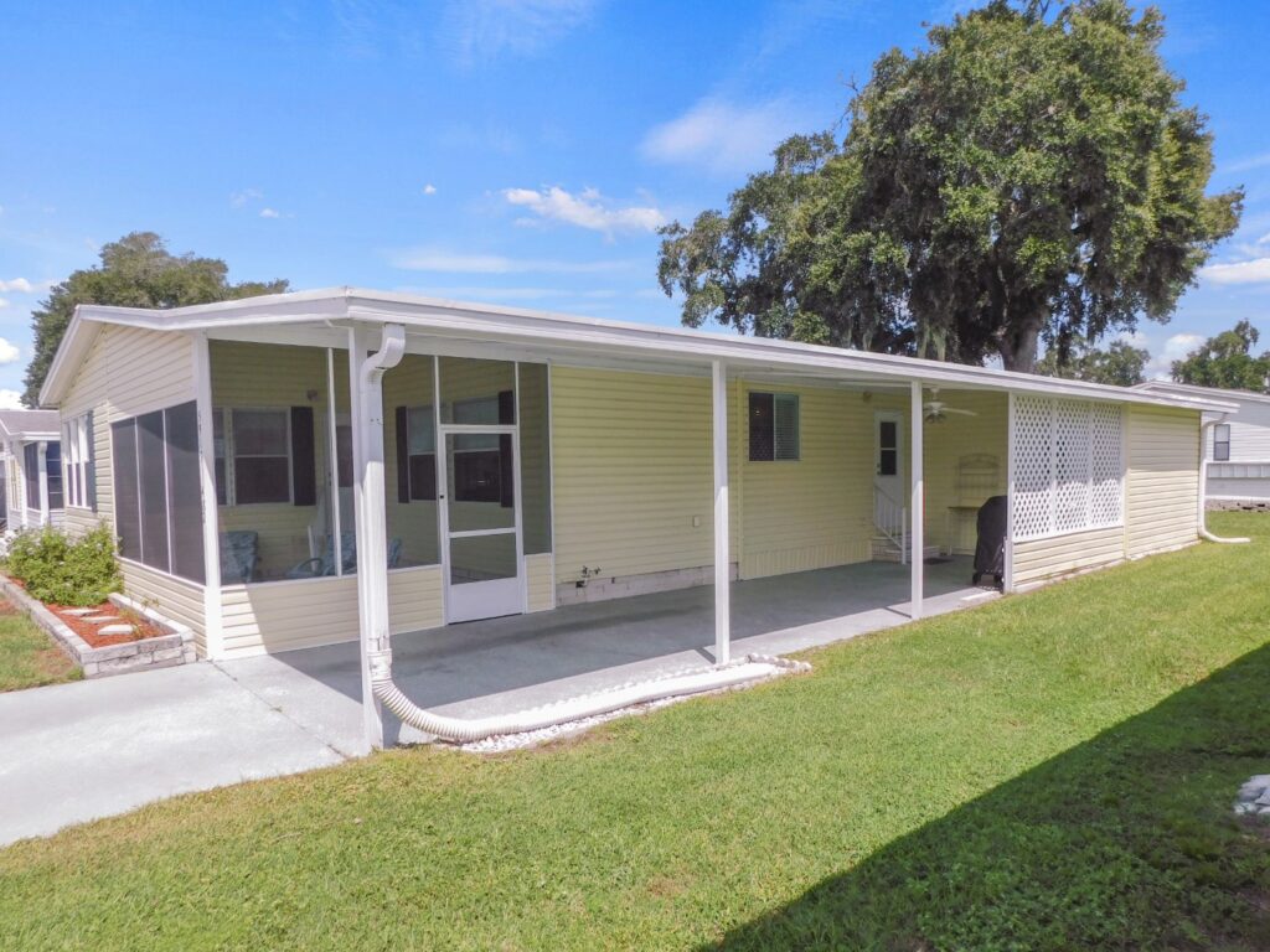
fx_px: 844
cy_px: 476
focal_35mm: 23
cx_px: 635
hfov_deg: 73.9
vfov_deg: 58.9
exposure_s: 1/400
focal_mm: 4
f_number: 6
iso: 125
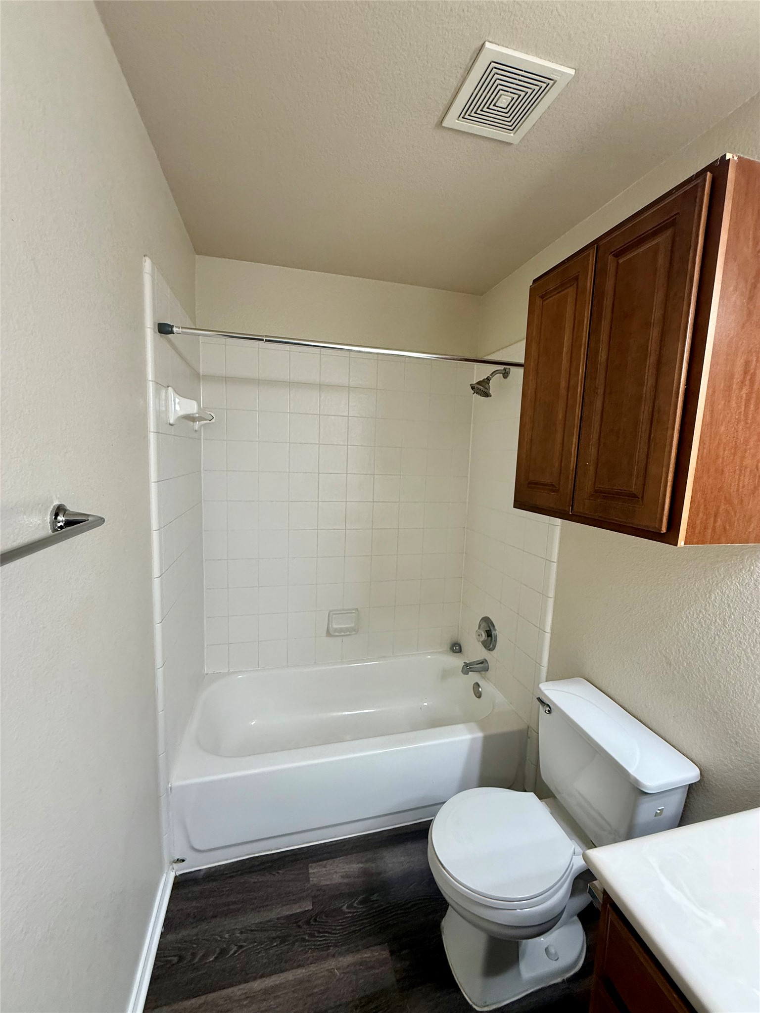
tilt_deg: -7.7
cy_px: 506
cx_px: 380
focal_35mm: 14
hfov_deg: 85.7
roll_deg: -2.2
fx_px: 410
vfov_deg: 102.1
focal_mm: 2.22
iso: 125
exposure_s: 1/120
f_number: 2.2
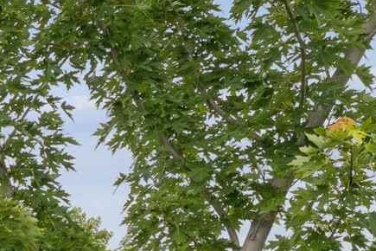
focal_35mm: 124
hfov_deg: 10.4
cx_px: -823
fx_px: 1290
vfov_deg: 10.6
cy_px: 394
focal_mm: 17.5
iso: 400
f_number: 13
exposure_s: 1/200
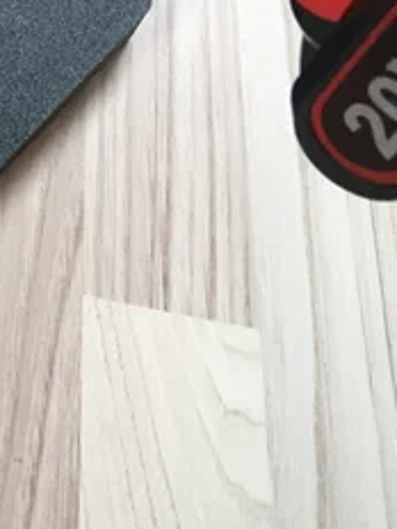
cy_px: -101
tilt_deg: -53.1
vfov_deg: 23.0
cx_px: -129
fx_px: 1193
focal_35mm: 78
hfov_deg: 17.6
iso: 160
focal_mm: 4.15
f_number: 2.2
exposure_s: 1/33
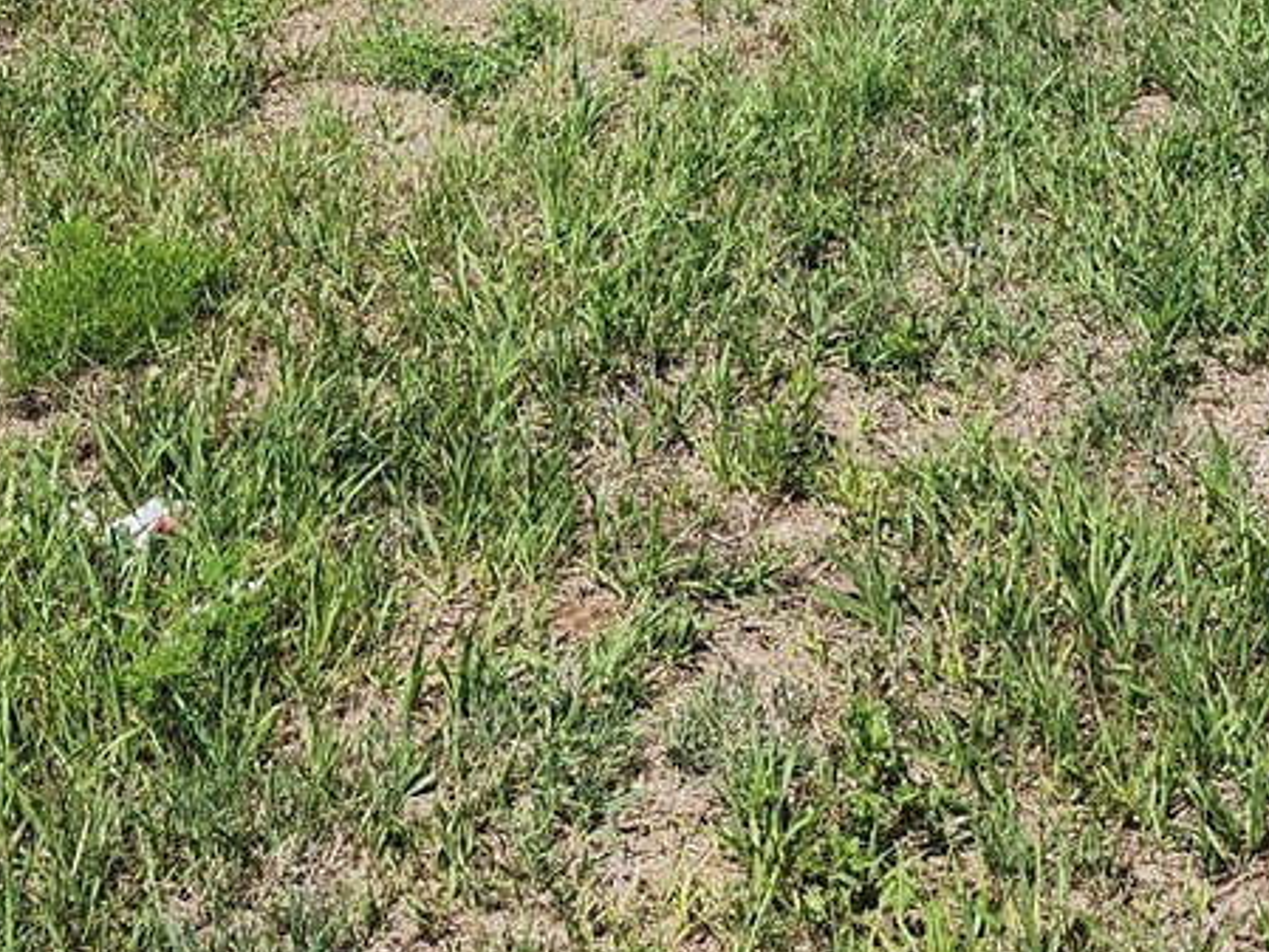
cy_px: -658
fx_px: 3007
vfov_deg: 15.8
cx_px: 633
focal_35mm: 82
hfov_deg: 23.8
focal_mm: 6.4
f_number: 1.8
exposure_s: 1/1597
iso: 12
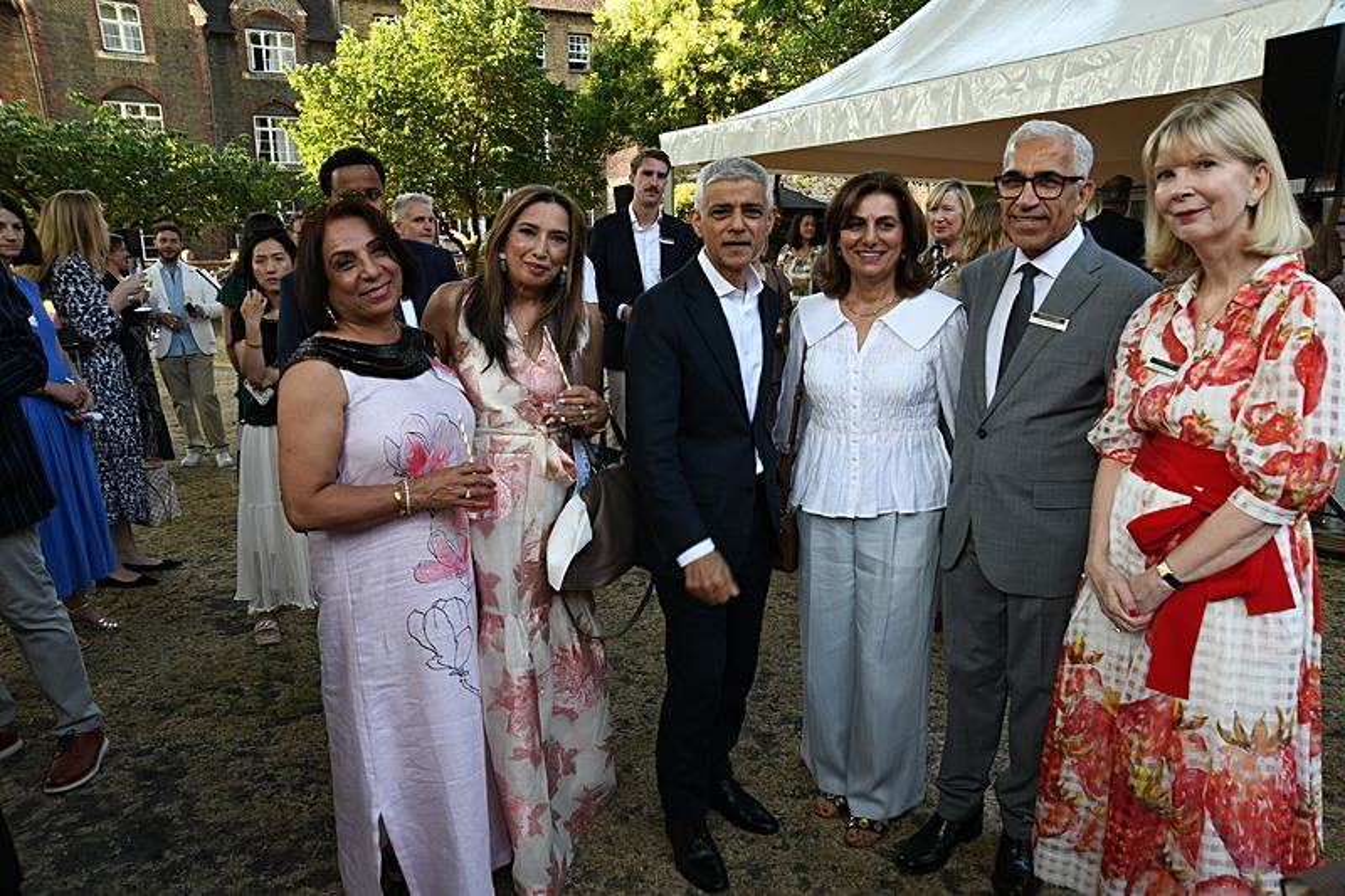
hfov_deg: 73.8
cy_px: 448
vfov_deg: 53.1
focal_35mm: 24
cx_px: 672
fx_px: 896
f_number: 6.3
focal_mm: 24
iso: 400
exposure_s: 1/60
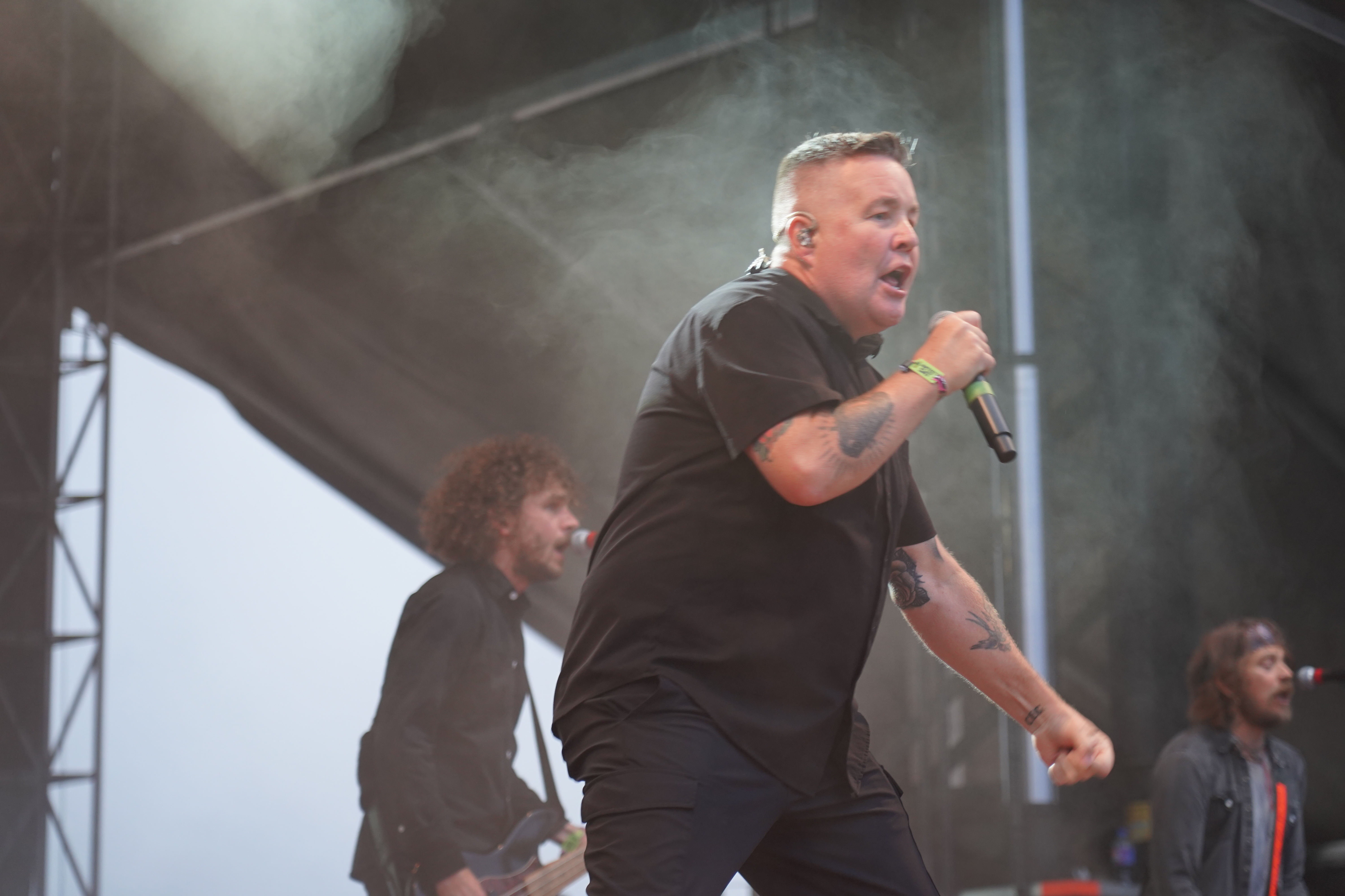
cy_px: 448
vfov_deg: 13.0
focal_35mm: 105
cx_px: 672
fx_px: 3923
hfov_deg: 19.5
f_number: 4
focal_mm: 105
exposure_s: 1/160
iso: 1000
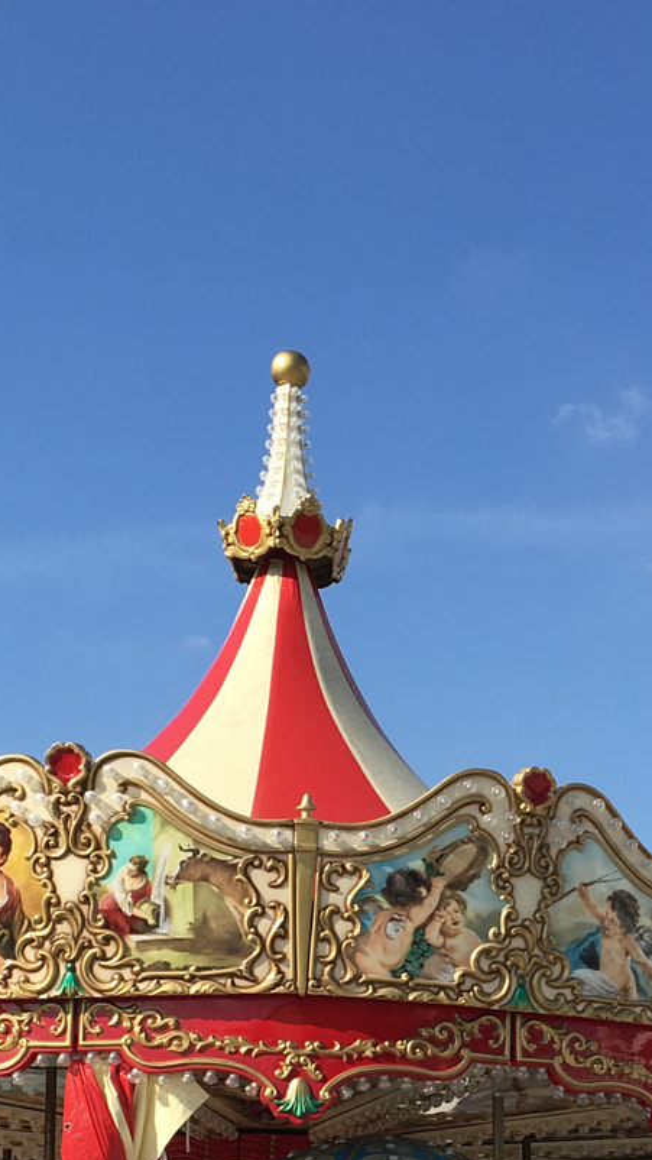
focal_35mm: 63
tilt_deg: +12.4
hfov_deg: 19.0
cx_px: 467
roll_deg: -0.2
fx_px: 1937
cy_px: 982
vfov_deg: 32.1
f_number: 2.2
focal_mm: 4.15
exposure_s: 1/1538
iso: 25
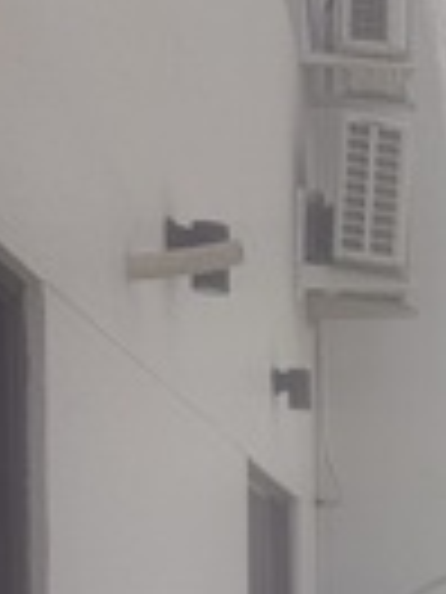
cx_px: 759
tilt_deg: -7.8
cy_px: 844
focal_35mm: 83
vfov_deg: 20.7
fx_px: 1426
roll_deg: -2.6
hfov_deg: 15.6
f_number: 1.78
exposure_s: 1/4975
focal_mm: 6.76
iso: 80
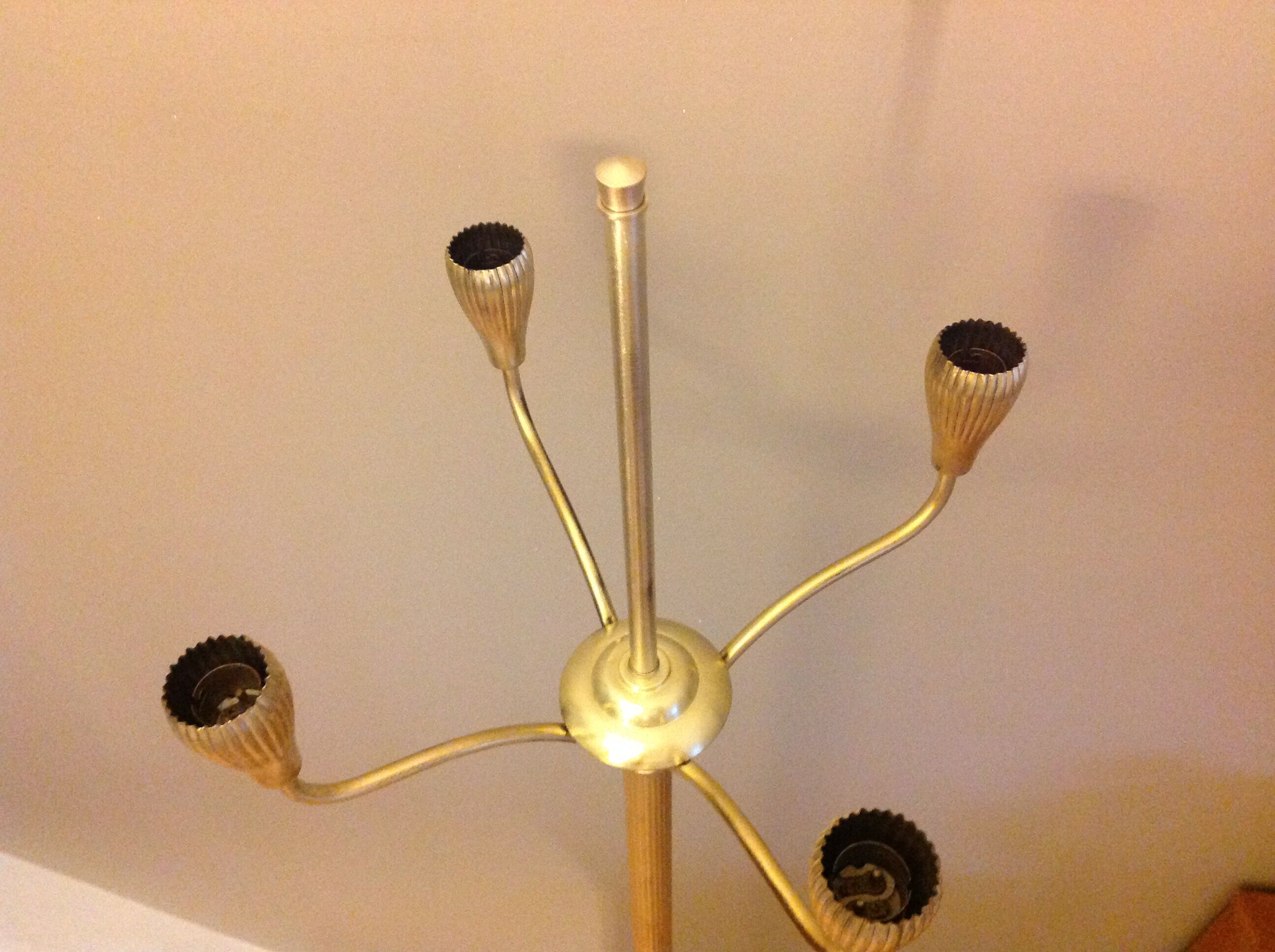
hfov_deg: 52.7
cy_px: 476
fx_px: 1287
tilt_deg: -50.7
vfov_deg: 40.6
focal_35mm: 35
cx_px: 638
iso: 640
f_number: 2.4
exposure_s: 1/17
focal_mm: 4.28
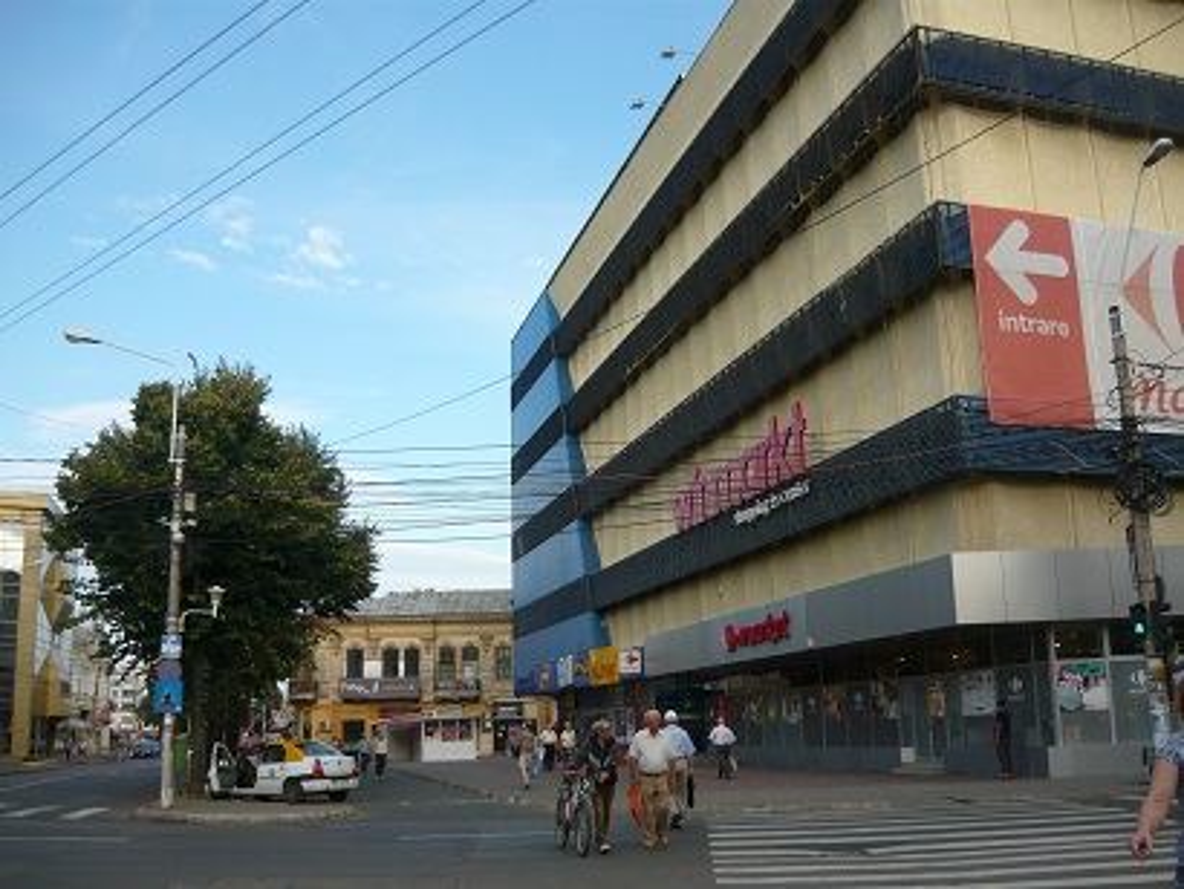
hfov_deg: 55.3
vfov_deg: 43.0
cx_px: 592
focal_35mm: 33
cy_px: 444
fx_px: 1129
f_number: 2.8
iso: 100
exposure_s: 1/500
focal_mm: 5.5
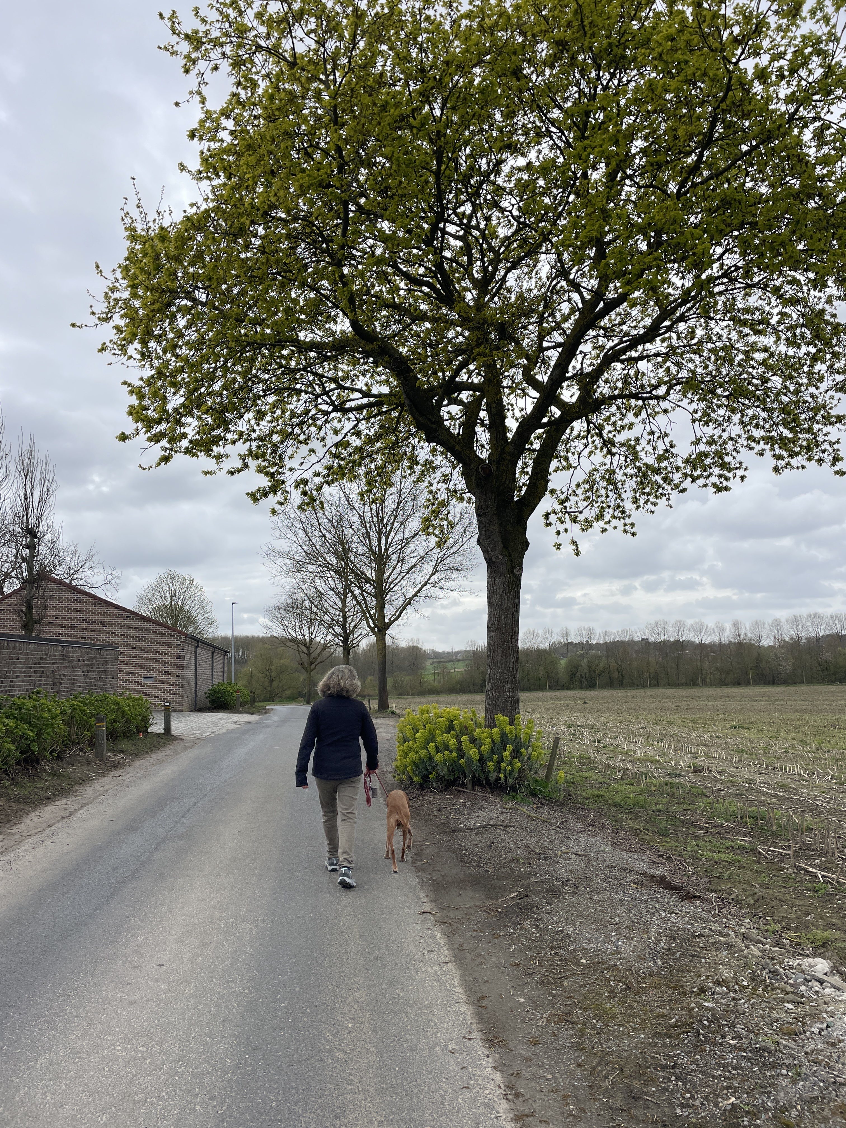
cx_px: 423
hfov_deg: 53.1
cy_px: 564
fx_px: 847
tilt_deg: +8.3
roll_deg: +2.0
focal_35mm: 26
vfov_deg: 67.3
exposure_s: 1/2747
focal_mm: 4.2
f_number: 1.6
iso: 32
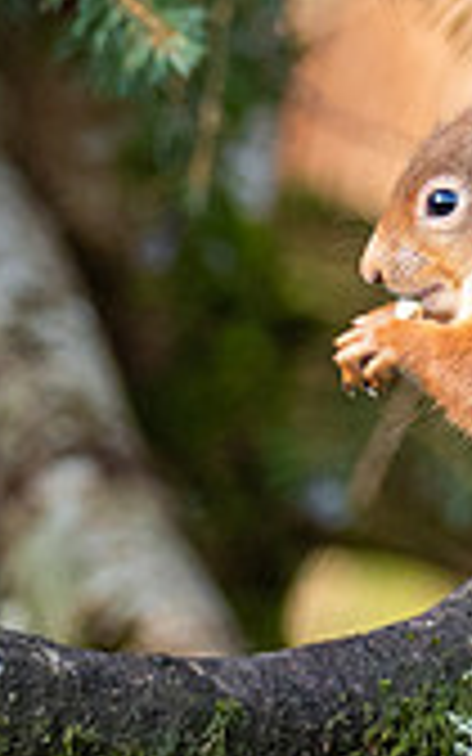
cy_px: 496
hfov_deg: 0.4
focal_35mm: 2990
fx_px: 61539
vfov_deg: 0.7
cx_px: 630
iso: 400
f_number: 4
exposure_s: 1/250
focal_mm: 300
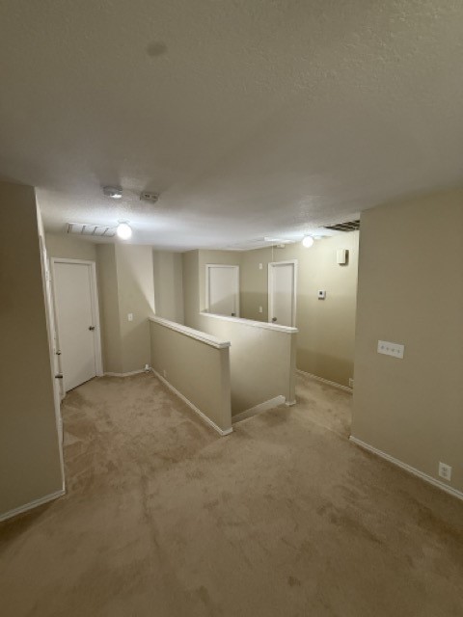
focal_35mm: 14
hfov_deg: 85.7
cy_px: 308
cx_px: 232
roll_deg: +0.7
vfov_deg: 102.1
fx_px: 250
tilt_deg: -5.2
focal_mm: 2.22
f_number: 2.2
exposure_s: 1/60
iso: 250
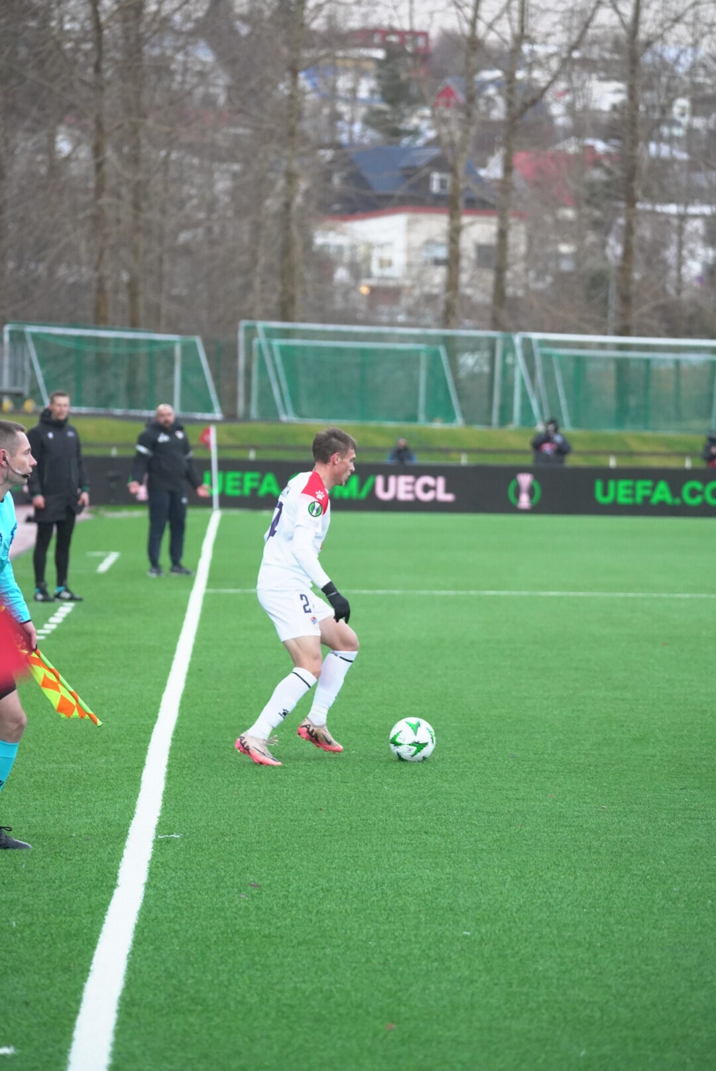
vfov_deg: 10.4
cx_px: 358
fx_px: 5914
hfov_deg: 6.9
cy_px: 536
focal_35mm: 199
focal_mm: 198.6
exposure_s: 1/1000
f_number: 5.6
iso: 5000
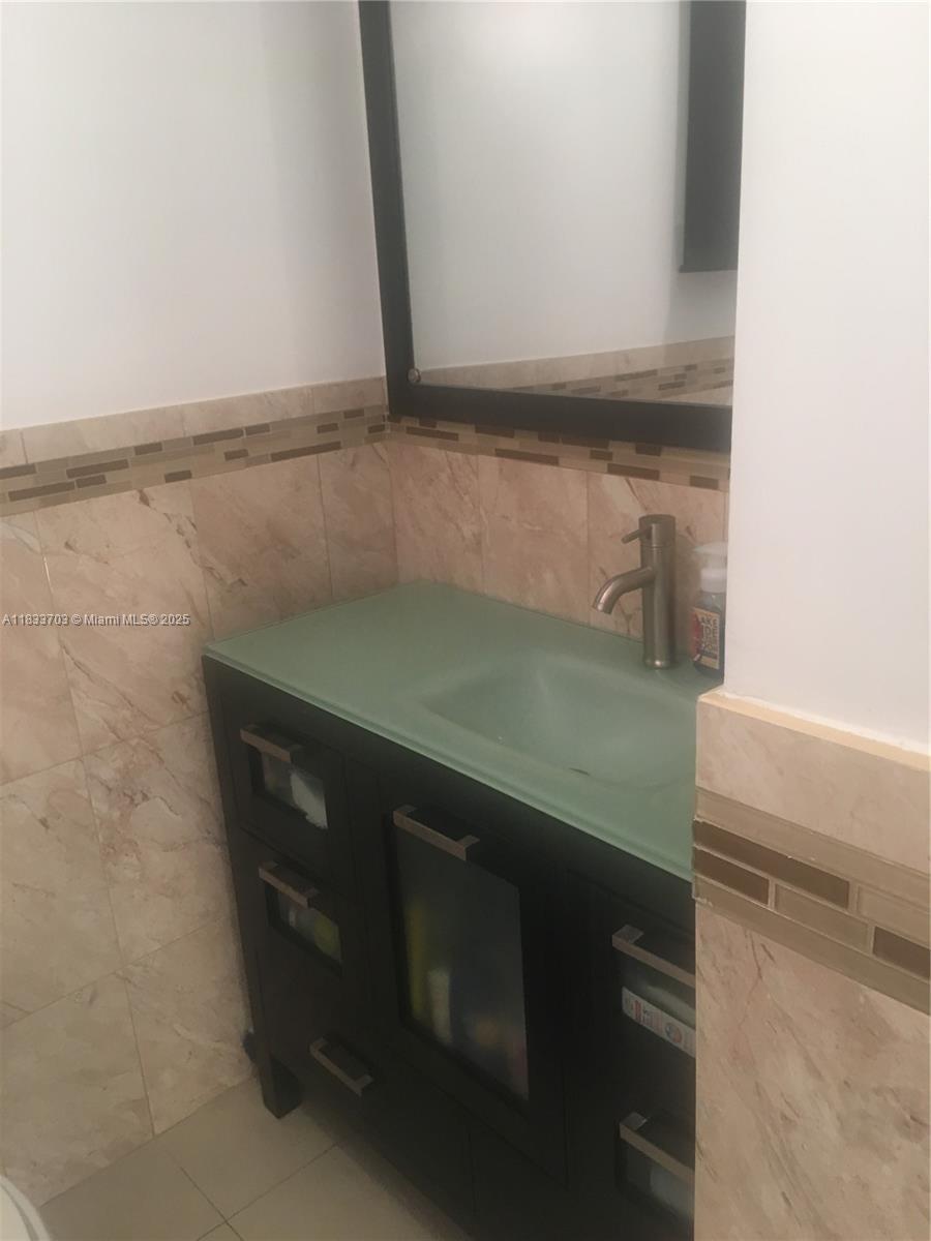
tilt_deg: -20.6
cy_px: 620
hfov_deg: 48.2
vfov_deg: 61.7
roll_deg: +2.4
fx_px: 1040
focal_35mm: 29
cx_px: 466
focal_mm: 4.15
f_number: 2.2
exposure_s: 1/30
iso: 80
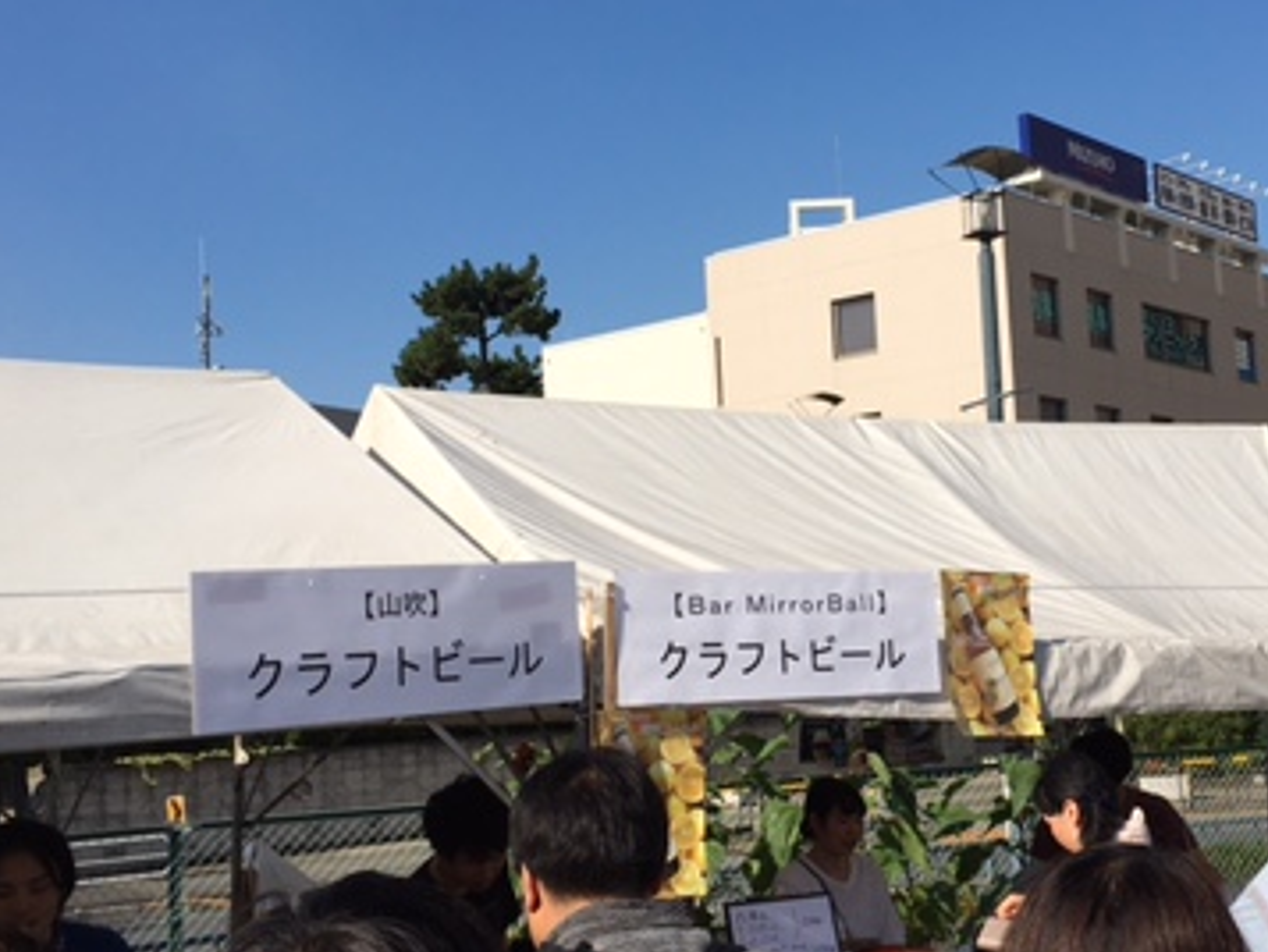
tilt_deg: +6.8
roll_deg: +3.5
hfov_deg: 36.4
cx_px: 842
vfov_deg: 28.0
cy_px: 448
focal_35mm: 52
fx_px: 1905
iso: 25
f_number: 2.2
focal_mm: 4.15
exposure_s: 1/2481
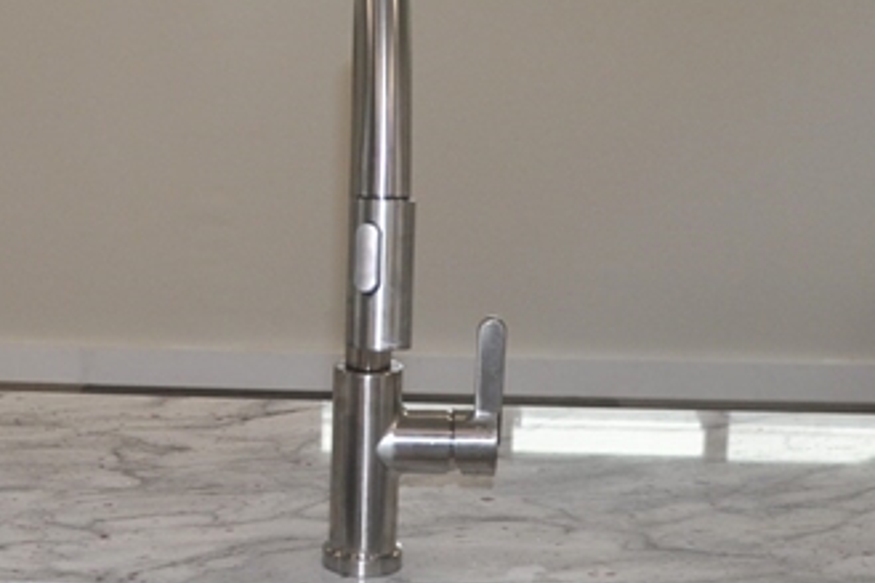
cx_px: 85
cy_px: 130
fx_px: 2041
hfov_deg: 23.5
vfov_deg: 16.1
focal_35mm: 84
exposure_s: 1/125
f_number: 3.5
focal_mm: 18
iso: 400
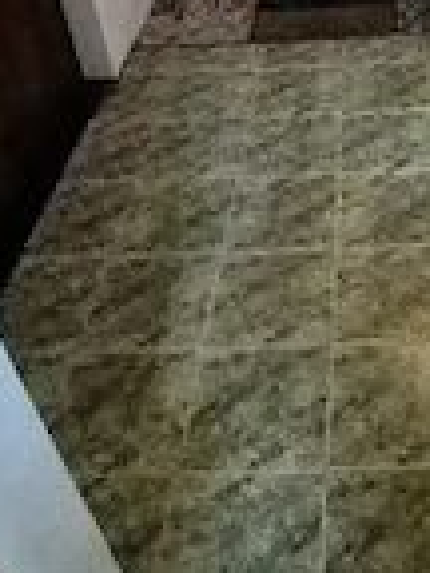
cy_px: -139
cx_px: 366
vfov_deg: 36.9
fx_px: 596
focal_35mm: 36
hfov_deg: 37.7
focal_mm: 2.2
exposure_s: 1/50
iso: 200
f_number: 2.2
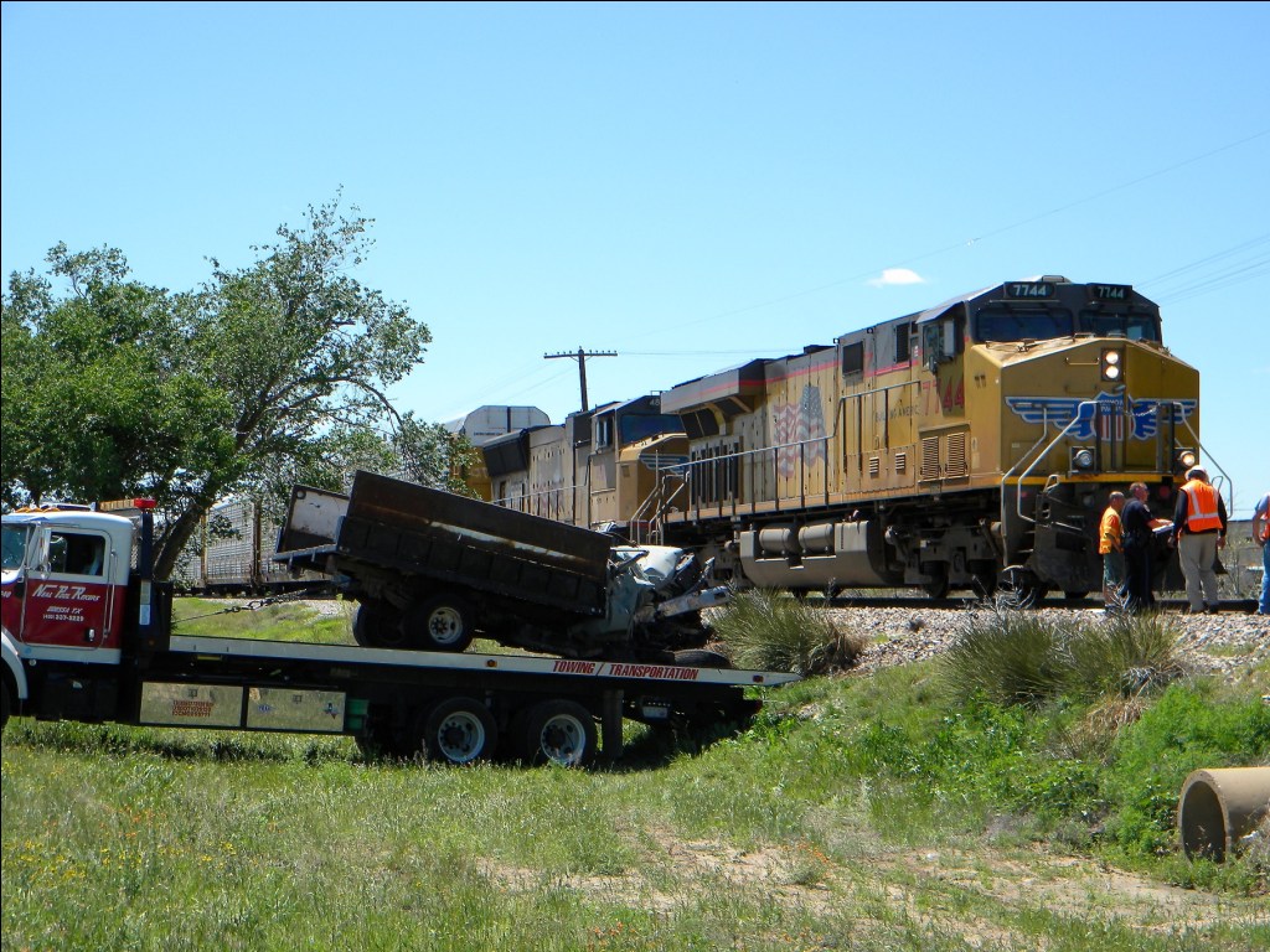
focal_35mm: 67
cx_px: 635
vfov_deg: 21.9
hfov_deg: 29.0
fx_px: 2458
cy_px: 476
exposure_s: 1/560
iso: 80
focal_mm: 12.2
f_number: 4.3
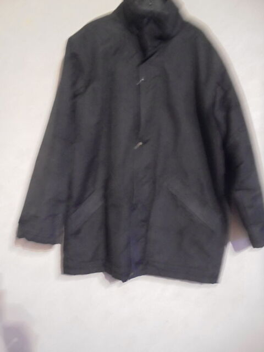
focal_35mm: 26
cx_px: 132
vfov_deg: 67.3
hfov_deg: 53.1
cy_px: 176
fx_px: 264
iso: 640
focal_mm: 4.6
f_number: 3.5
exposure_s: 1/4
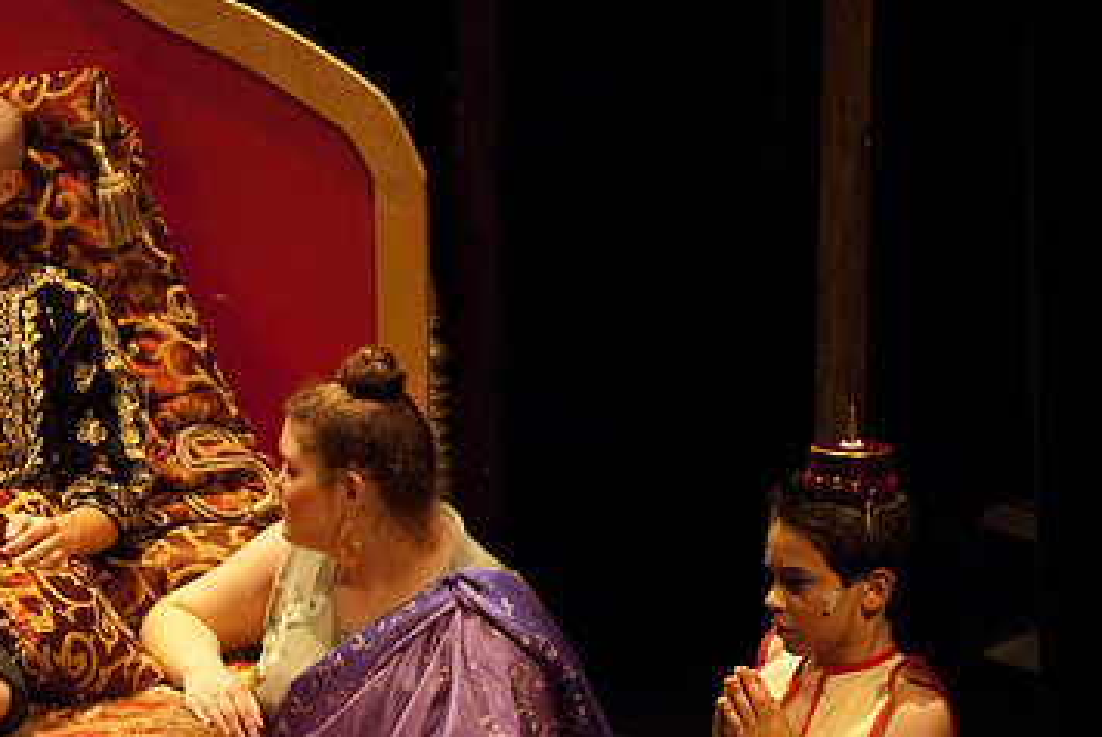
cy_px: 499
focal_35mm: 489
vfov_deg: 2.8
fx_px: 14981
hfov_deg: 4.2
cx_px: 223
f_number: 2.8
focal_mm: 200
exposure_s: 1/160
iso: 1000
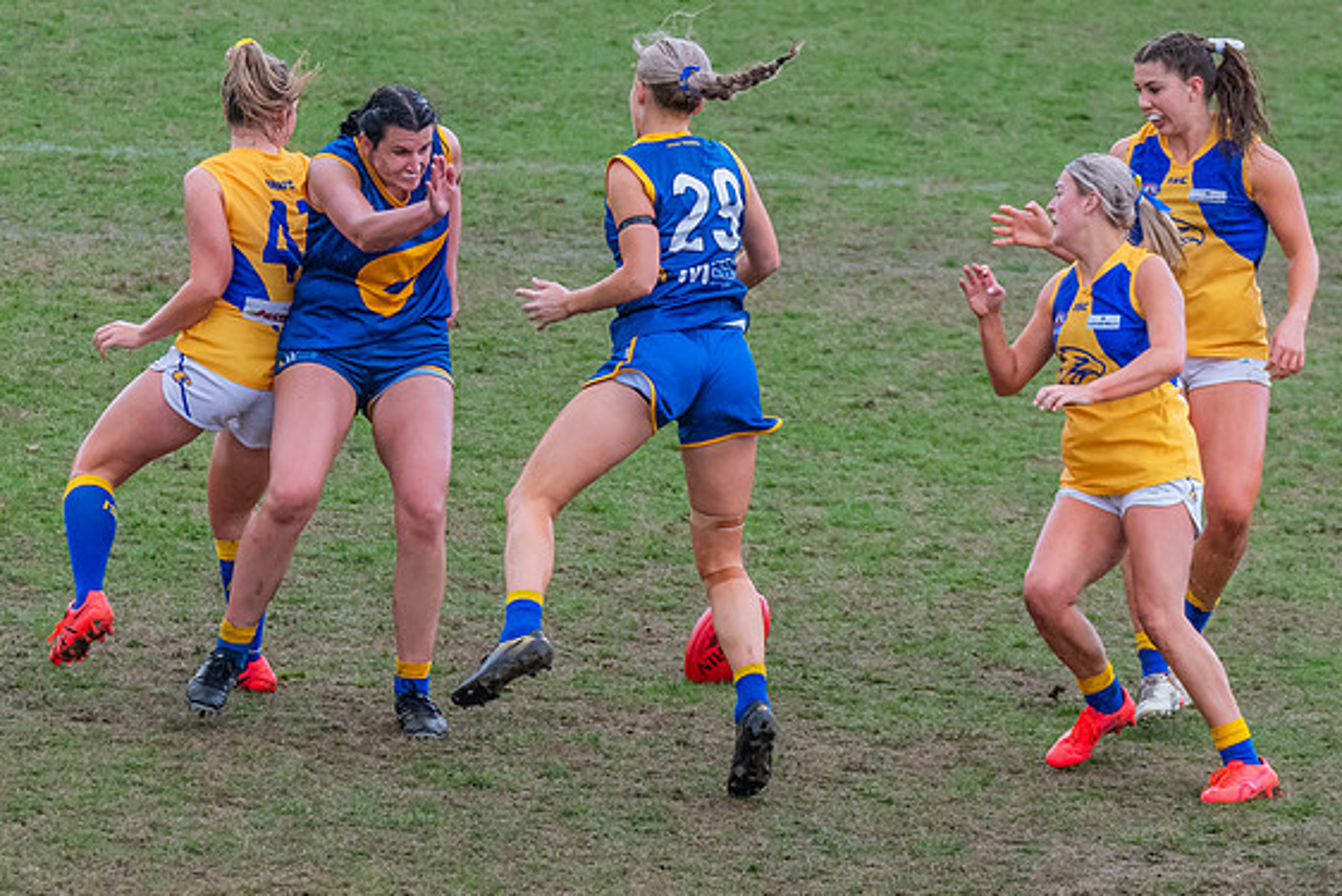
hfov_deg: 4.0
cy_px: 204
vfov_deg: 2.7
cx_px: 552
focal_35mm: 518
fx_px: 19314
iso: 2000
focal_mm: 250
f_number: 5.6
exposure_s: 1/1600
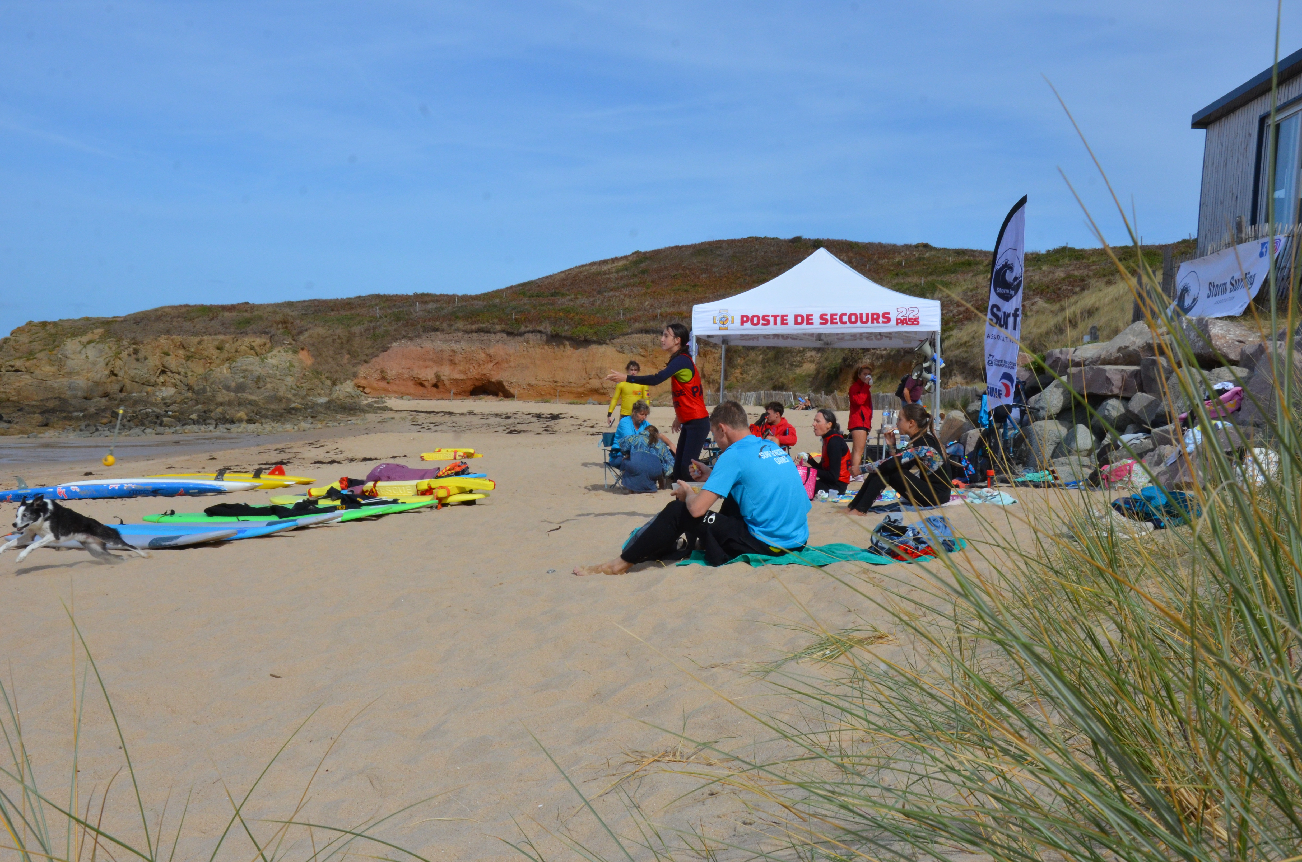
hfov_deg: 49.6
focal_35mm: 39
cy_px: 431
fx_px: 1408
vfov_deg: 34.1
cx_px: 651
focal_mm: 26
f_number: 14
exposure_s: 1/800
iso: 800
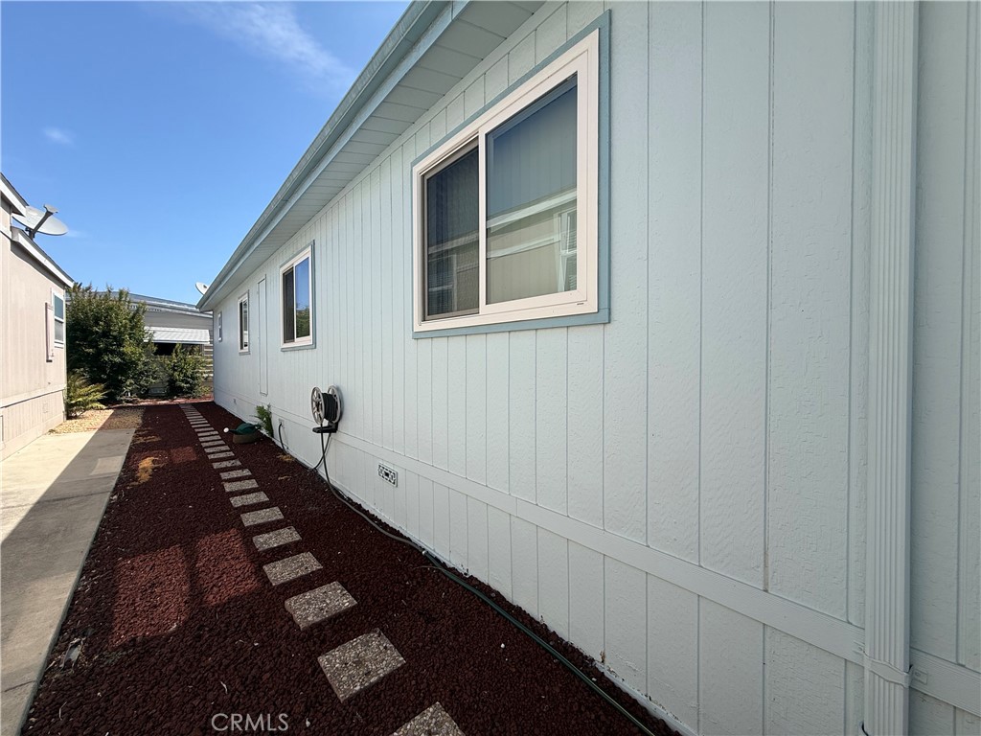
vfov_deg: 85.7
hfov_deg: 102.1
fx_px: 397
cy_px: 368
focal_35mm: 14
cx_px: 490
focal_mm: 2.22
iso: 50
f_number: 2.2
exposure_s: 1/1698
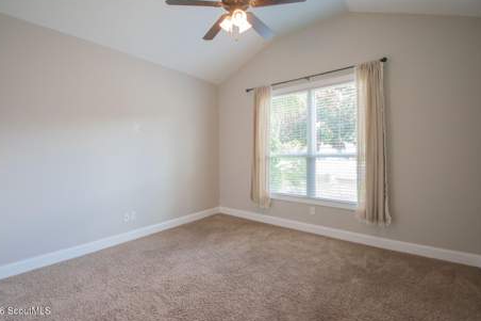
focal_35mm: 16
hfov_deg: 96.7
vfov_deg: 73.7
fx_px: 214
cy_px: 156
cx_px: 230
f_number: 4
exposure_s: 1/100
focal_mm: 10
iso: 1250
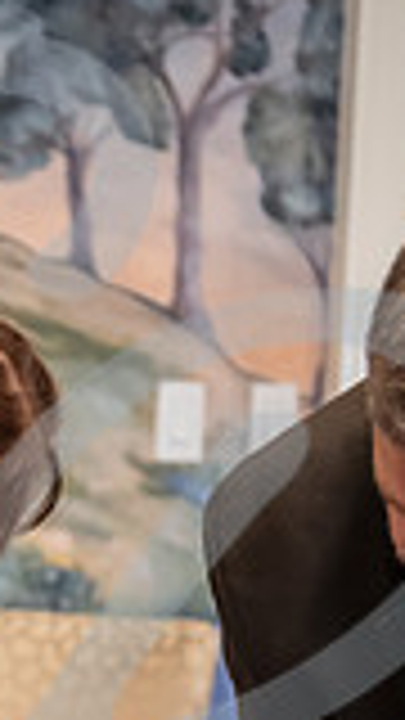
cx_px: -112
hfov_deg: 9.2
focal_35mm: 130
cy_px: 792
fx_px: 2482
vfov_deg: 16.0
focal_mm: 44
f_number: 2.8
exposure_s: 1/125
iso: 2500
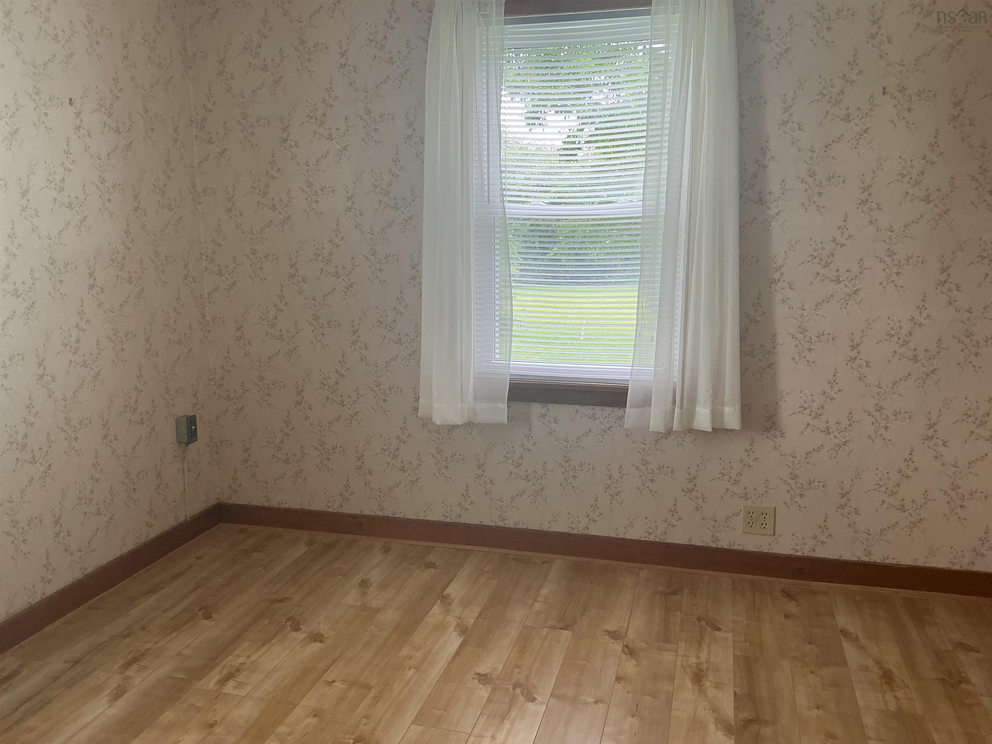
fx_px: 802
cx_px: 496
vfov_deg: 49.7
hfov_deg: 63.4
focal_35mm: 28
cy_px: 372
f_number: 1.8
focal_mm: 3
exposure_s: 1/60
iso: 50
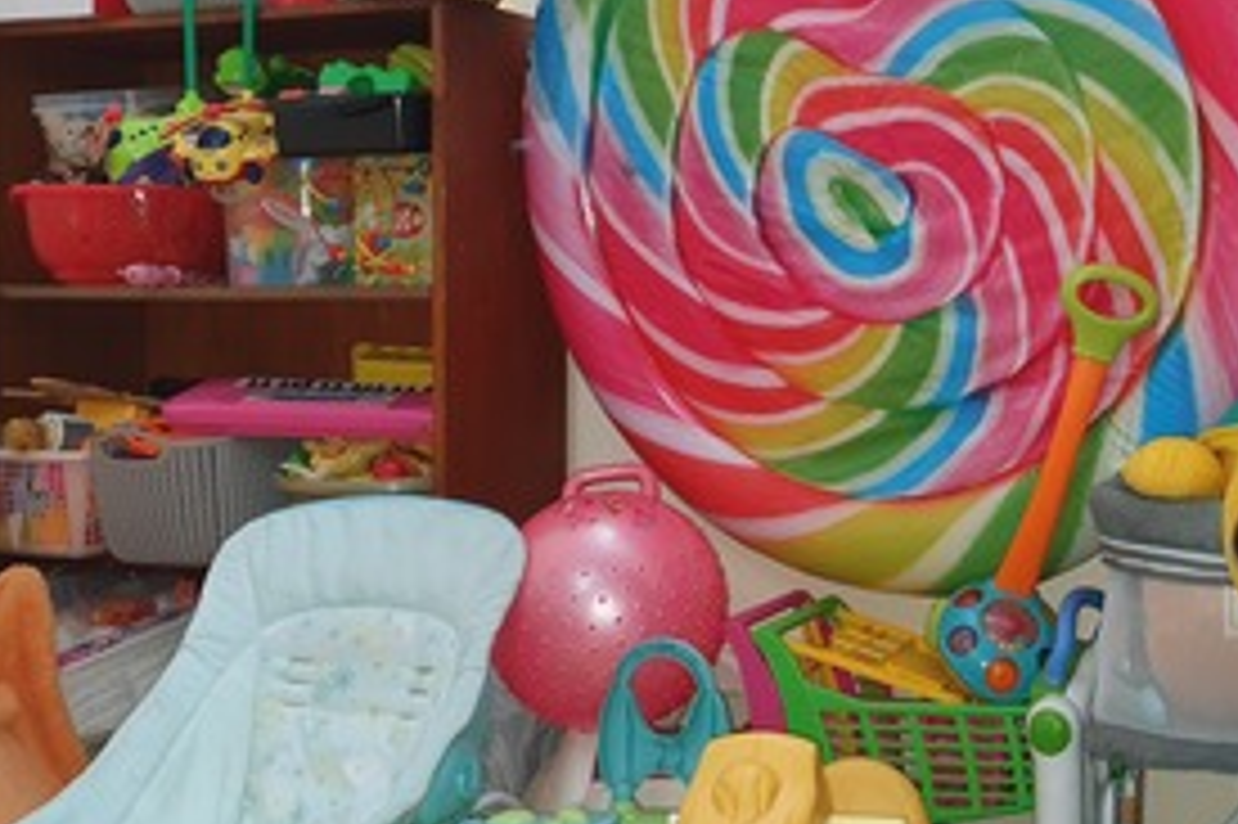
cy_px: 317
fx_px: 1547
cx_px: 988
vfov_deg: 29.7
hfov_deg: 41.8
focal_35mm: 45
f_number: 1.5
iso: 125
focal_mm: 4.3
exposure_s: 1/20
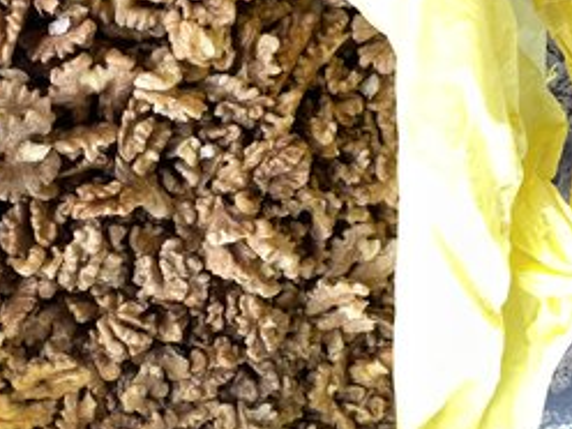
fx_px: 694
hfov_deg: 43.1
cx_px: 131
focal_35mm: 42
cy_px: 238
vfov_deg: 34.3
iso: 64
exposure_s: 1/121
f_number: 1.6
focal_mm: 4.2
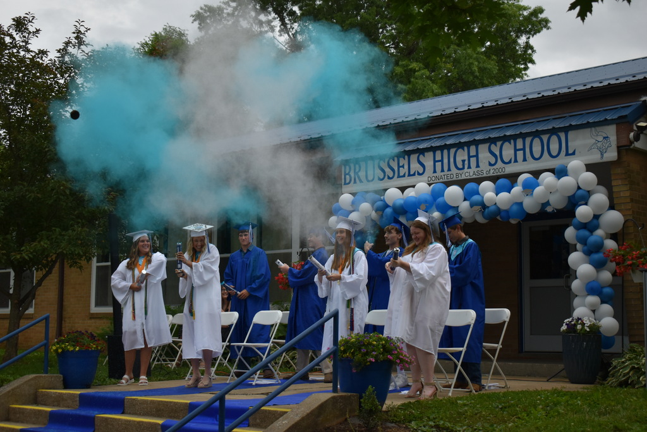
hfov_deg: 37.8
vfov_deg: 25.8
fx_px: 944
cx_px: 324
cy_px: 216
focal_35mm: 52
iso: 450
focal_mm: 35
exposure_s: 1/1000
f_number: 4.5
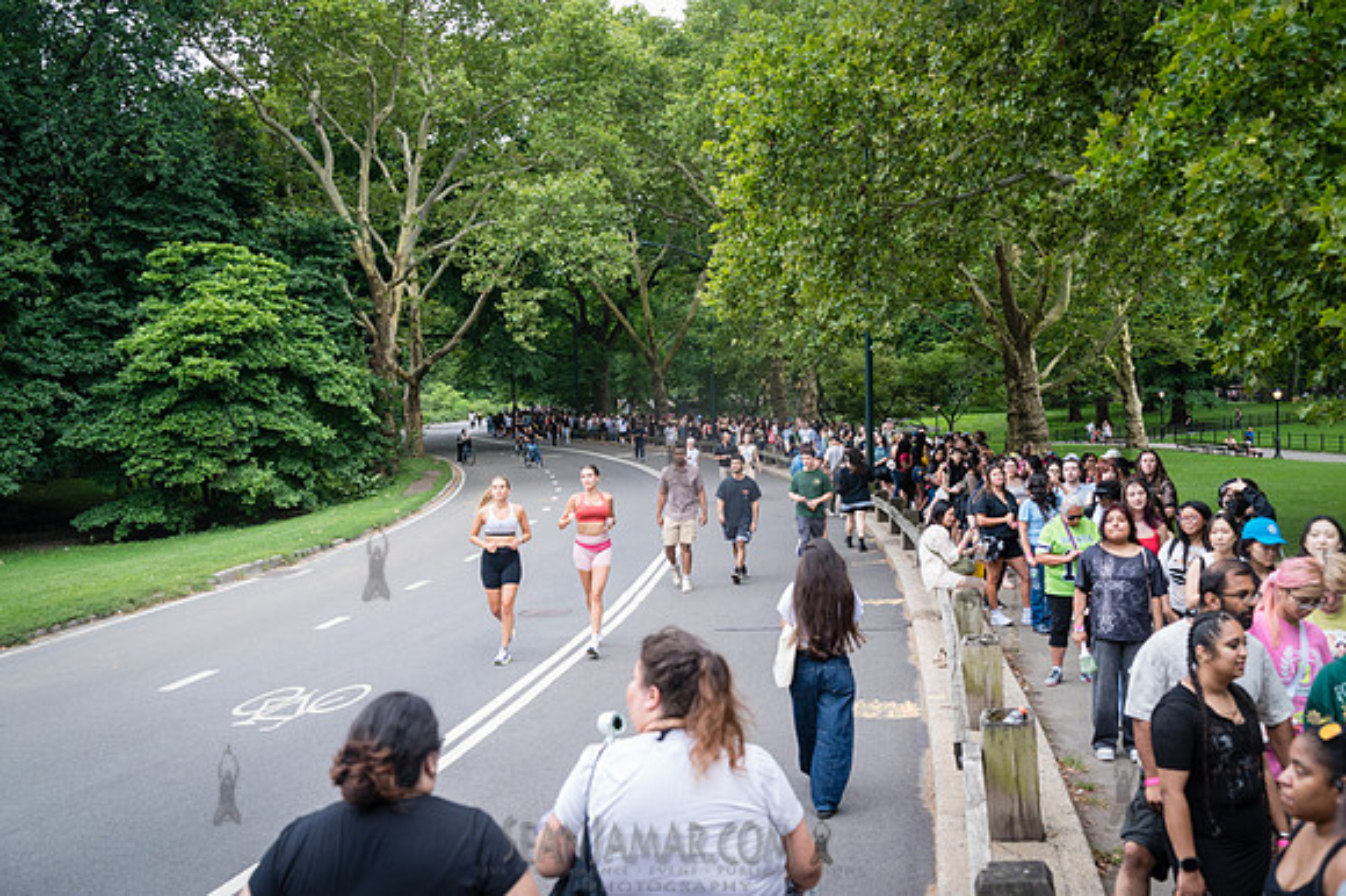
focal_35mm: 37
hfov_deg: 51.9
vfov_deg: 35.9
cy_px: 448
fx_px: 1382
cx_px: 673
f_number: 4.5
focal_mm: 36
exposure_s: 1/400
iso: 1250
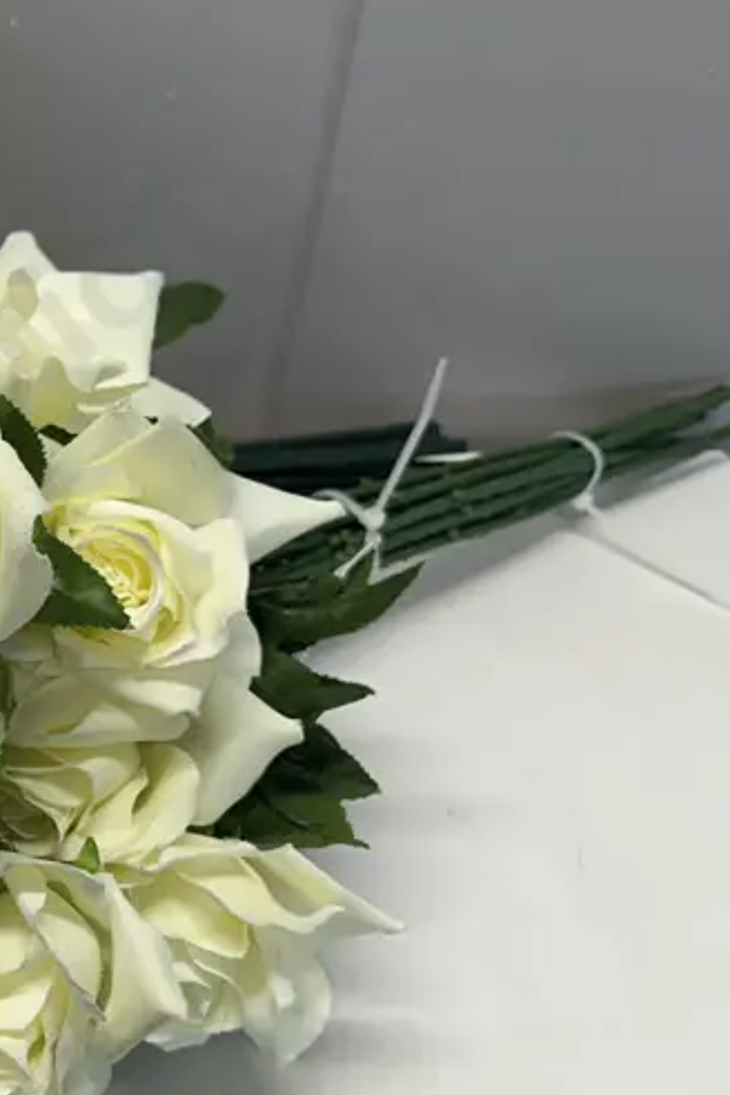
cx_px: -269
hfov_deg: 22.6
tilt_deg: -32.5
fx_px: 1582
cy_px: 576
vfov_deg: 38.2
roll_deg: +0.3
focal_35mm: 52
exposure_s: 1/100
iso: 100
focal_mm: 6.86
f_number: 1.78
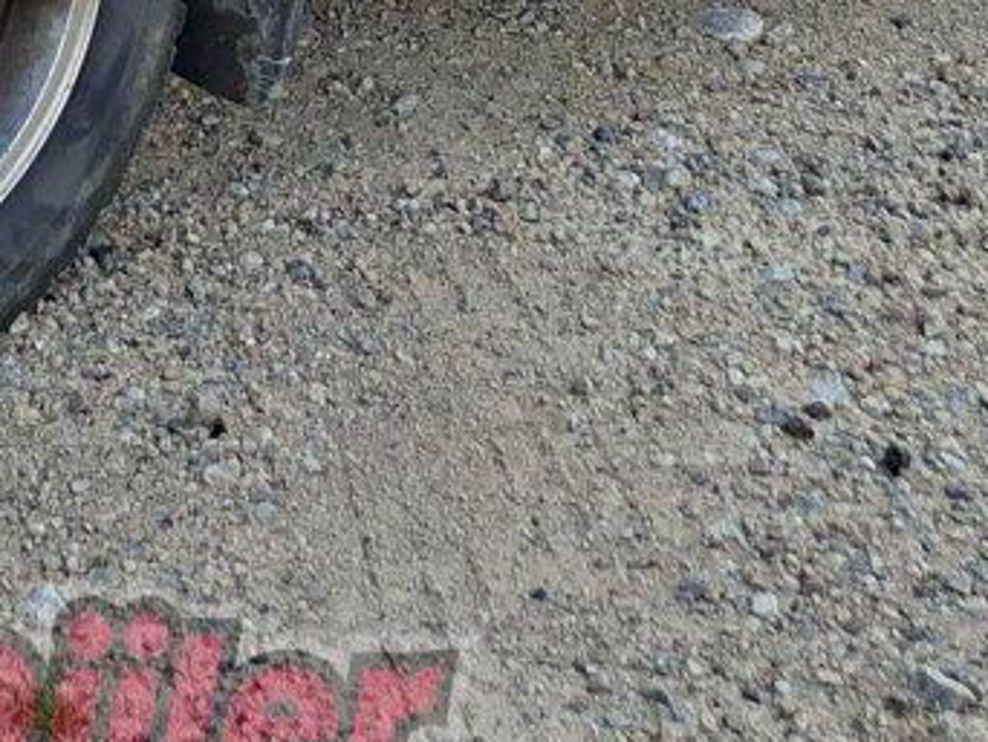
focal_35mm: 131
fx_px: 3742
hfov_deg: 14.7
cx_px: -95
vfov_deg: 10.0
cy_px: -983
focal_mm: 5.54
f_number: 1.8
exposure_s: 1/1412
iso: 40
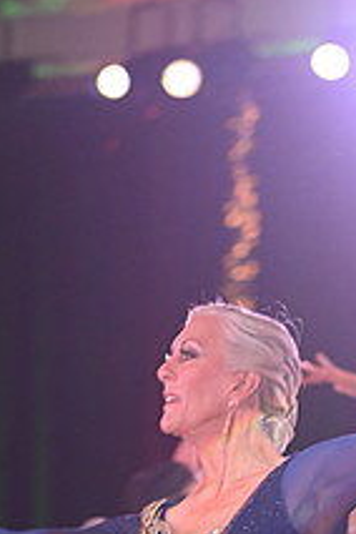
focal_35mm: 544
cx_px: 360
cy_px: 662
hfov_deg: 2.5
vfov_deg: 3.8
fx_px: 8069
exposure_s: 1/200
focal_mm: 200
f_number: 5
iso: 2000
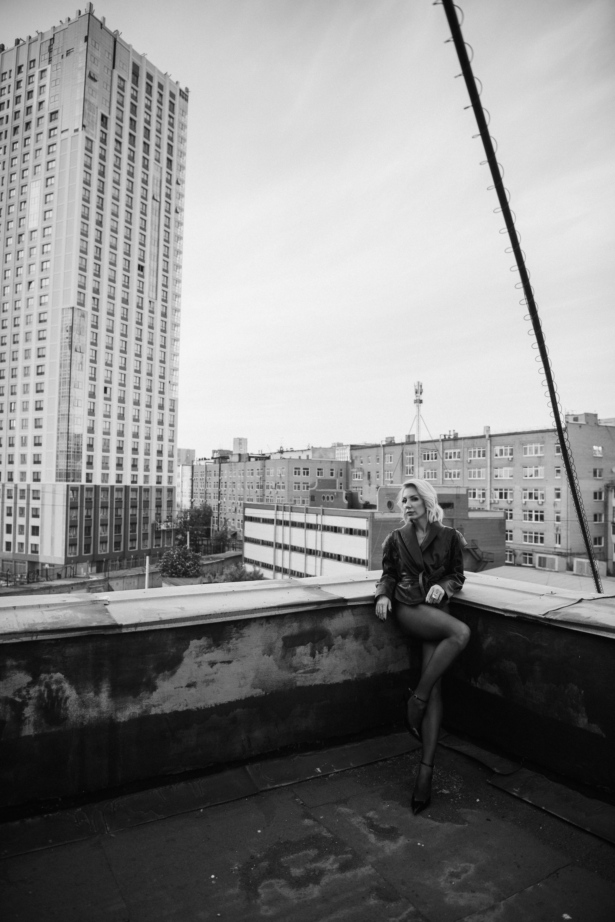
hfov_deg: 53.1
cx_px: 308
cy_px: 461
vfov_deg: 73.7
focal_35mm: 24
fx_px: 615
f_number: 2.8
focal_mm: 24
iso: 100
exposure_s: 1/160
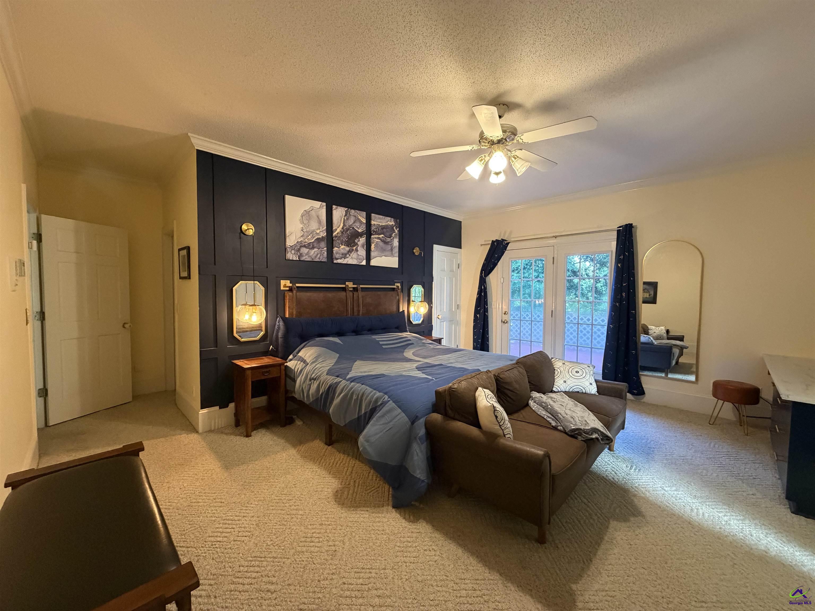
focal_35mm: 14
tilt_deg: -2.4
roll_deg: -0.1
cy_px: 306
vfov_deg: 85.7
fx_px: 330
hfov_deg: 102.1
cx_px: 408
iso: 500
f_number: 2.2
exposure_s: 1/60
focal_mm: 2.22
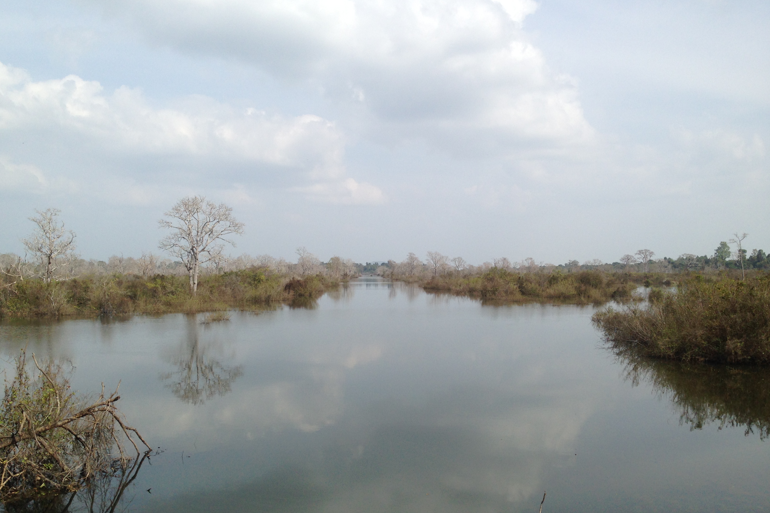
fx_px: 749
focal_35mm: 35
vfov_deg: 37.8
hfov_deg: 54.4
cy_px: 281
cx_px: 379
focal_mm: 4.12
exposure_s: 1/1808
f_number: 2.4
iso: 50
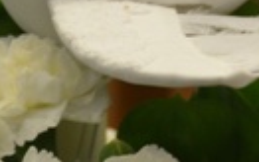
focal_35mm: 609
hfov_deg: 3.4
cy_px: 43
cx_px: 202
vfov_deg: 2.2
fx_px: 4301
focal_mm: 82
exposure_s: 1/30
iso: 1000
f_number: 5
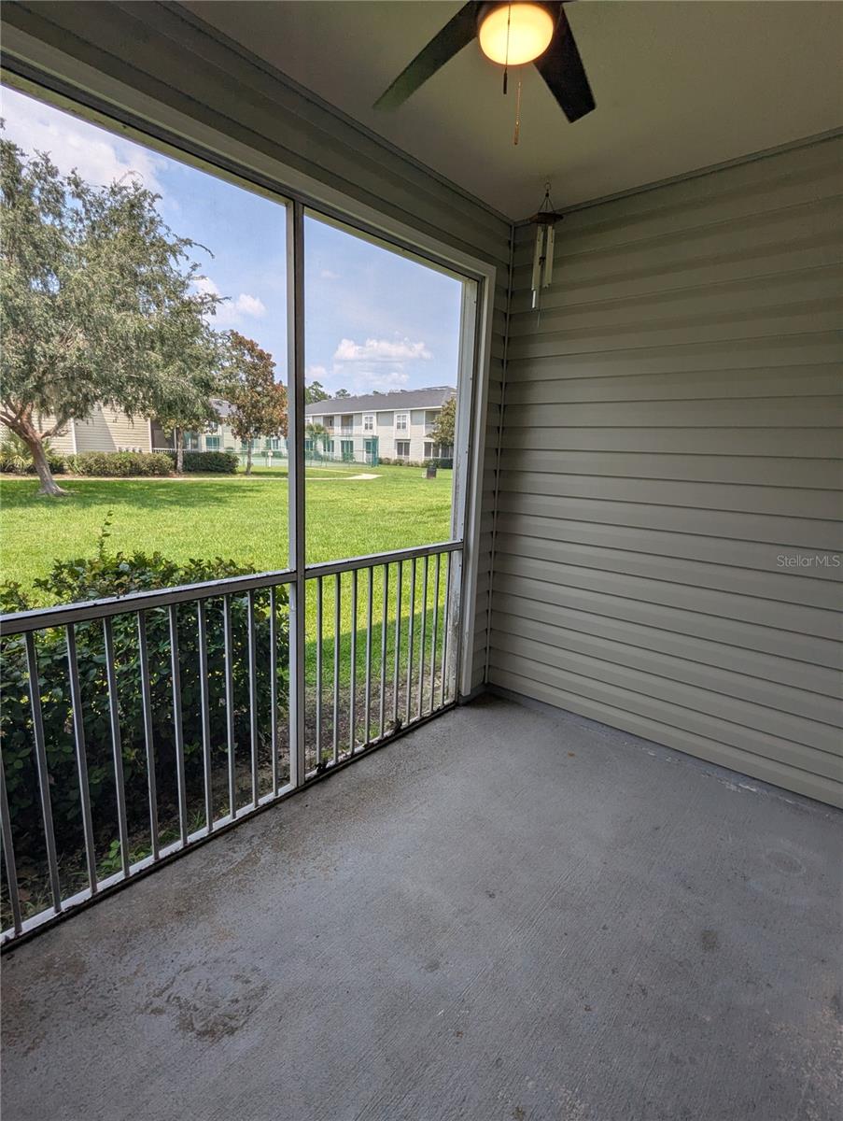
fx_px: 518
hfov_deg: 78.2
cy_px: 560
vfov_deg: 94.4
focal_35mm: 16
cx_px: 422
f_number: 2.2
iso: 40
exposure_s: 1/684
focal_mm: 2.35
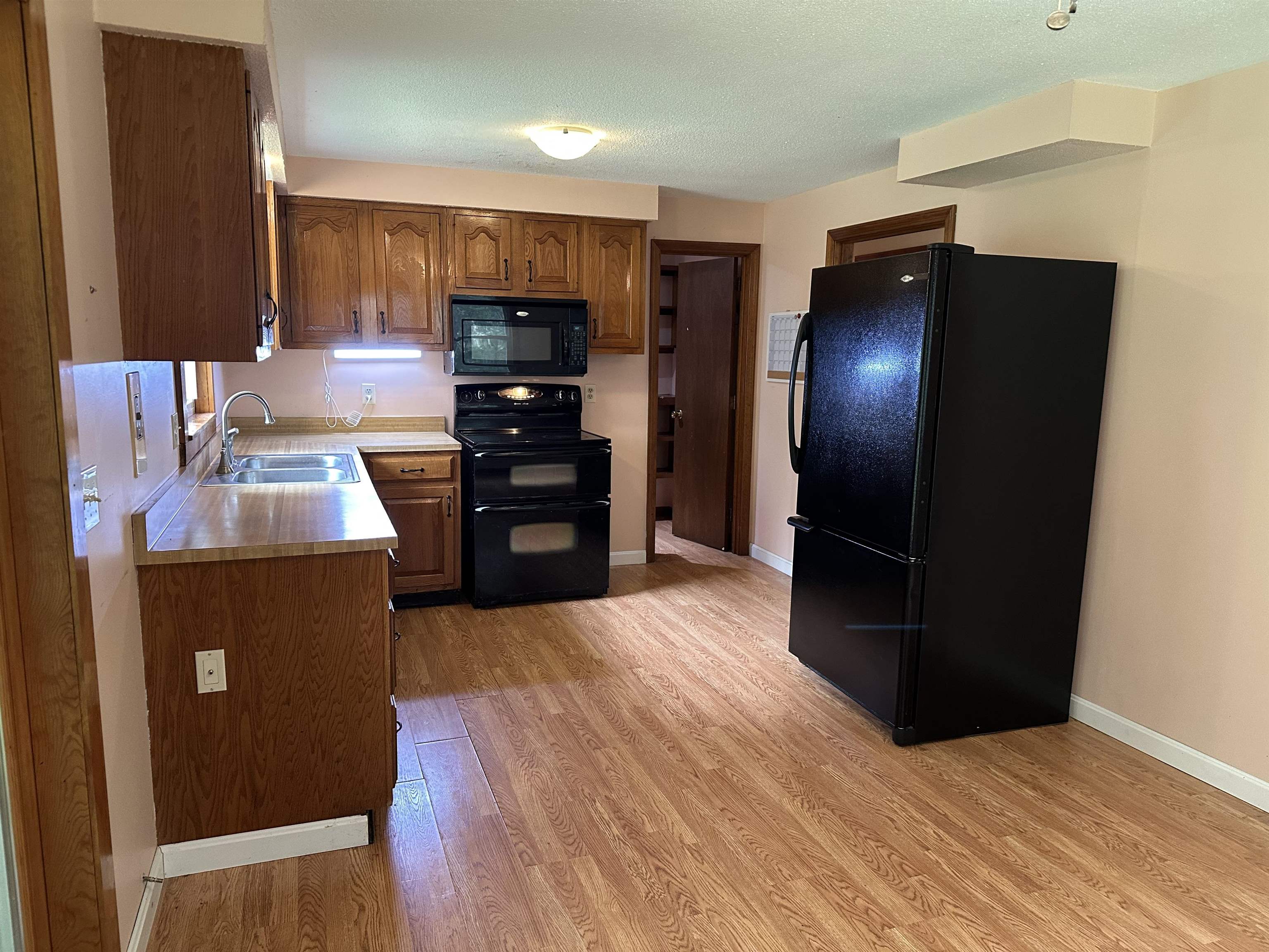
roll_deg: -0.9
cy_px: 476
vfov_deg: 56.8
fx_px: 880
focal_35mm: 24
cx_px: 634
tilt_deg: -9.4
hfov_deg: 71.6
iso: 400
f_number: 1.78
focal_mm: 6.86
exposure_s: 1/60
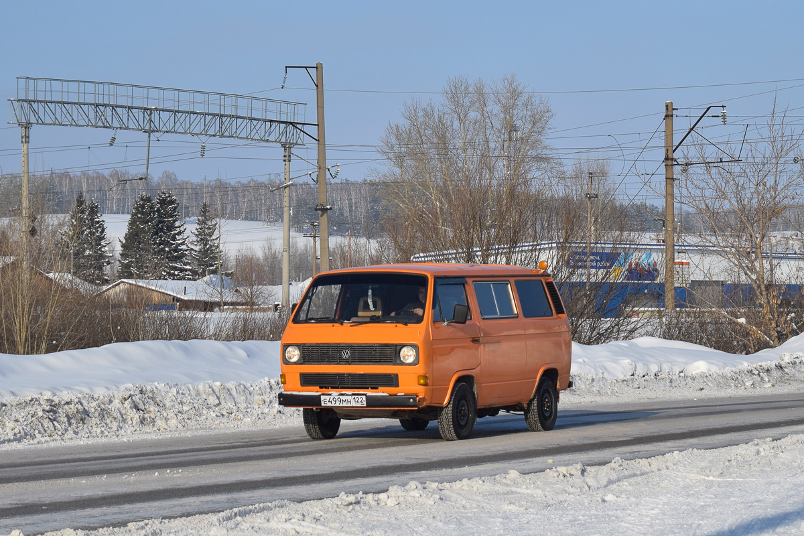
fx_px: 1842
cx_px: 402
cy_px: 268
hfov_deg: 24.6
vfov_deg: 16.6
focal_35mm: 82
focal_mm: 55
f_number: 6.3
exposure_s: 1/800
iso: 100
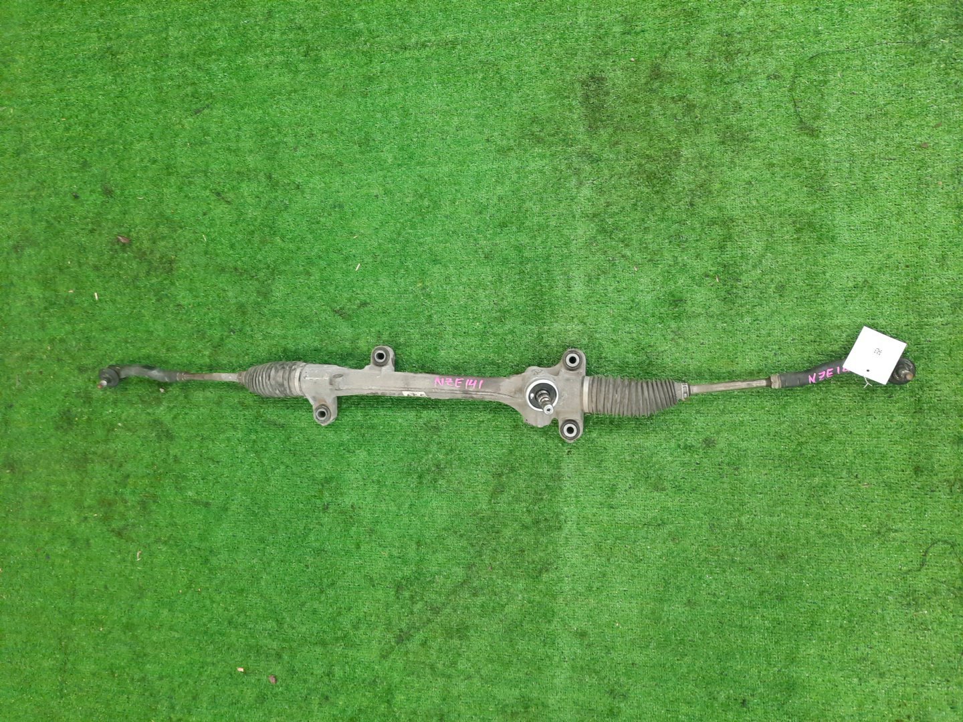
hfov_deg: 69.4
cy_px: 361
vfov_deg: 54.9
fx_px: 695
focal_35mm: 25
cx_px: 482
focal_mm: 4.6
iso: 357
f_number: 2
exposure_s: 1/50
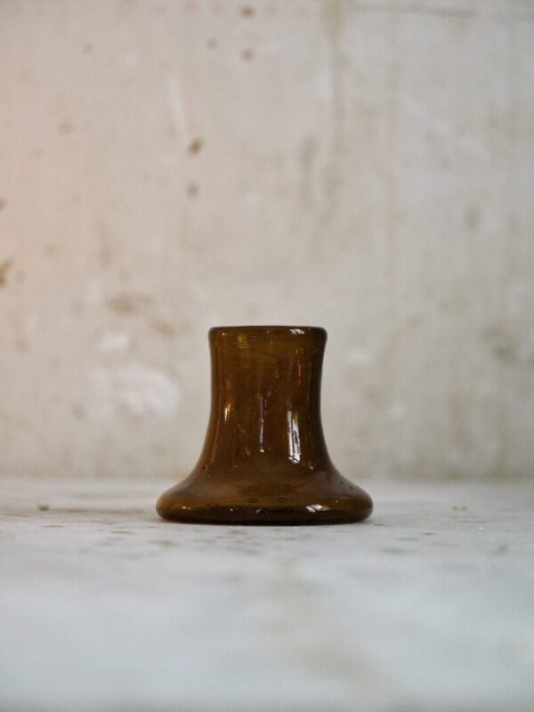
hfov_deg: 12.3
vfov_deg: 16.4
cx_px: 267
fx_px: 2468
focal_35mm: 120
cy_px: 356
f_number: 4
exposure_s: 1/125
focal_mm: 60
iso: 2000
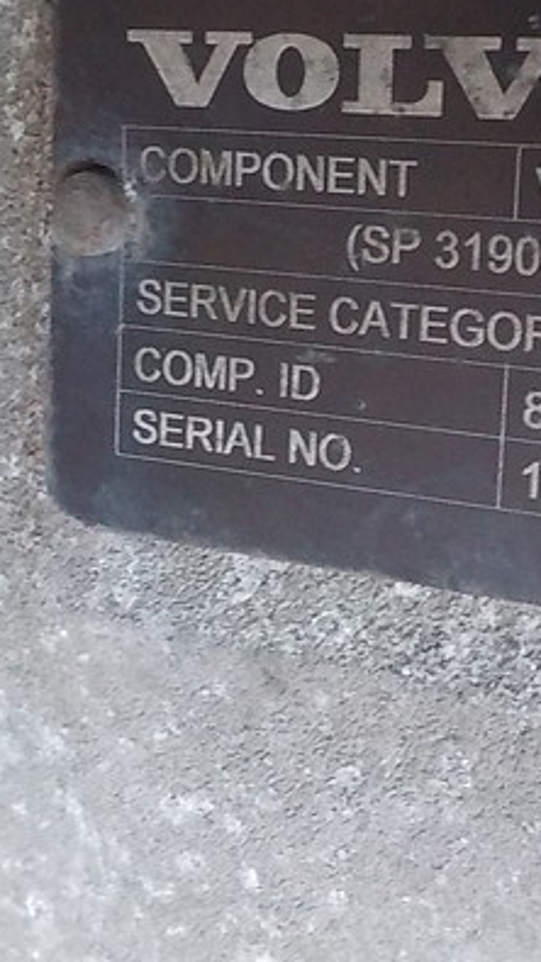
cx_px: 453
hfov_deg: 22.2
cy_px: 397
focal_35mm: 53
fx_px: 1352
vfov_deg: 39.1
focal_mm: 4.1
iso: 800
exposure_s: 1/25
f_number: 3.3
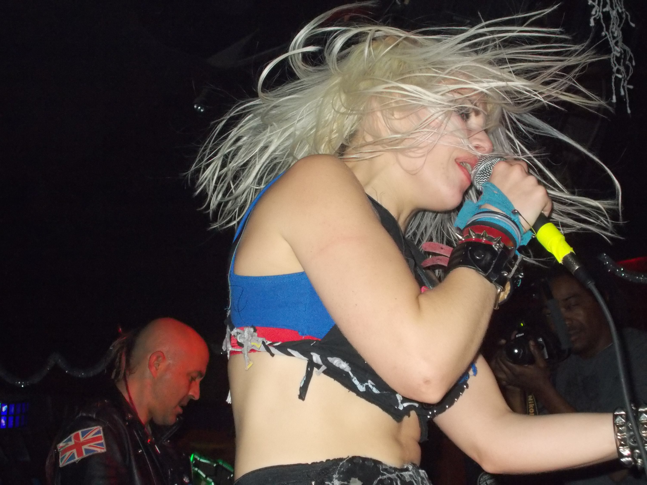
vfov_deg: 22.3
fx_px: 1234
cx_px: 324
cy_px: 242
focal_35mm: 66
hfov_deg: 29.4
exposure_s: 1/60
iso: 640
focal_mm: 11.8
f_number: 5.3
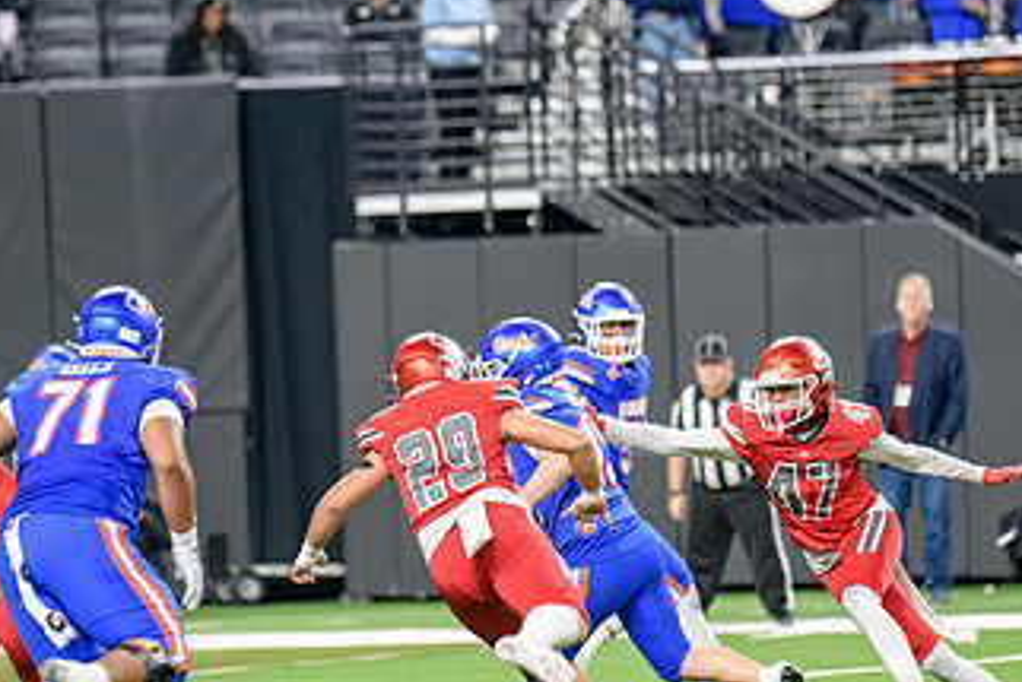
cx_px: 533
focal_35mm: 396
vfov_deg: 3.5
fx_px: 11246
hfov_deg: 5.2
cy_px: 360
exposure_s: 1/400
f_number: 2.8
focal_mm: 220
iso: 1000
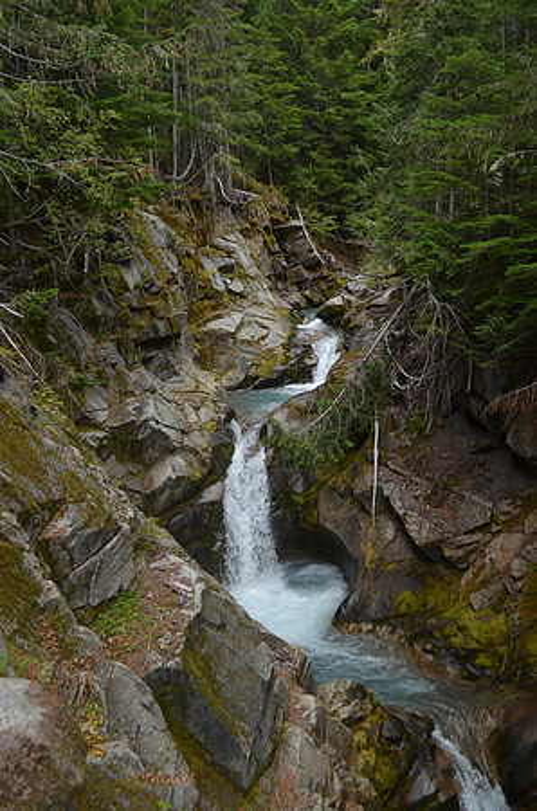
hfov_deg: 39.8
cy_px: 406
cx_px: 268
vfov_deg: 57.3
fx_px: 742
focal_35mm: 33
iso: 200
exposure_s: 1/125
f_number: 5.6
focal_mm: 22
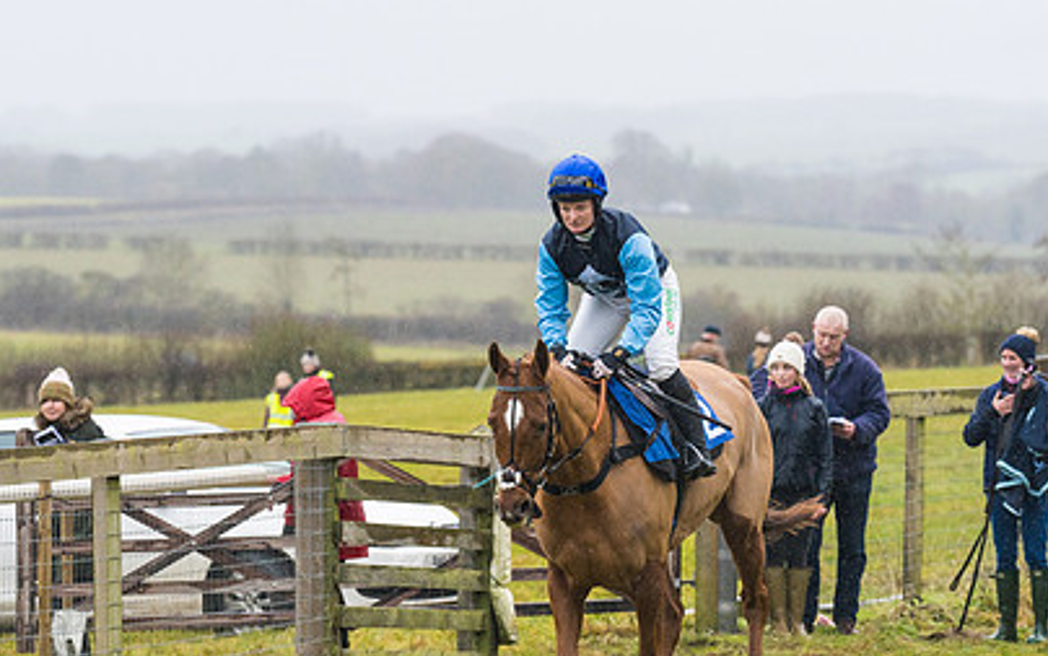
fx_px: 6973
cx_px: 530
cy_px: 548
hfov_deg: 8.6
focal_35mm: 244
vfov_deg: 5.4
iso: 800
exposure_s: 1/1250
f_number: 4
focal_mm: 135
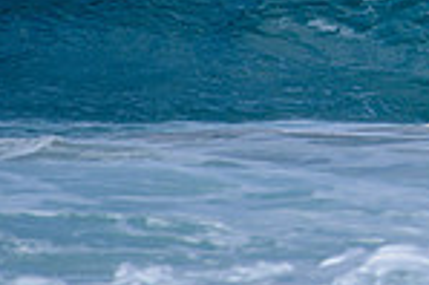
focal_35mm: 2127
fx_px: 25319
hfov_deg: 1.0
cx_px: 822
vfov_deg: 0.6
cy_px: -158
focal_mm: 500
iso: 140
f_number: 5.6
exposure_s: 1/2000
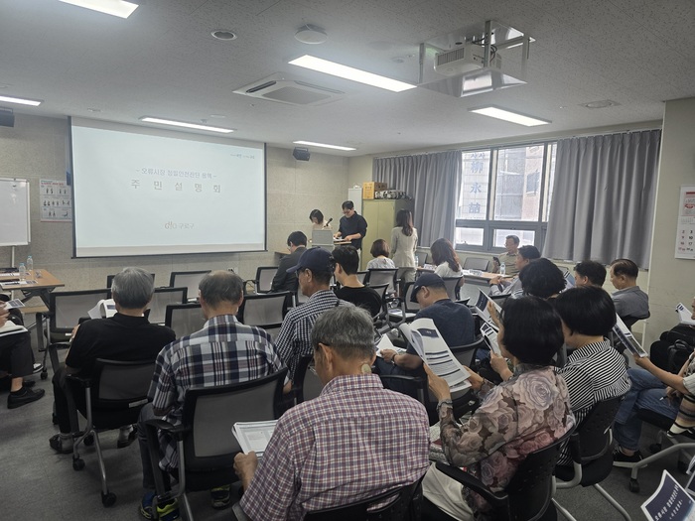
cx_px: 348
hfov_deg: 73.9
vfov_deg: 58.9
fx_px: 462
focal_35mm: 23
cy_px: 260
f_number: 1.7
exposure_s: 1/120
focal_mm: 6.3
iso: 100
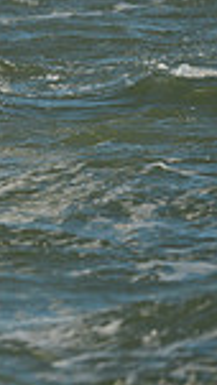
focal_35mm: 1049
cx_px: -490
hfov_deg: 1.2
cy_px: -19
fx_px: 10725
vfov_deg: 2.1
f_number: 6.3
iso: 200
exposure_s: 1/1250
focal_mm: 260
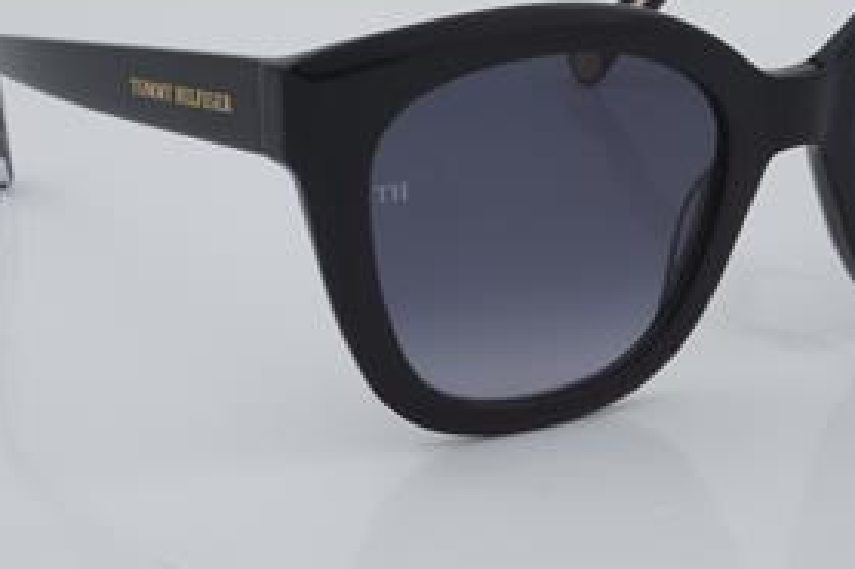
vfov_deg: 12.6
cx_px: 557
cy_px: 172
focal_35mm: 108
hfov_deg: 18.9
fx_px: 2563
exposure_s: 1/4
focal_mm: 50
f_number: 32
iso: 100
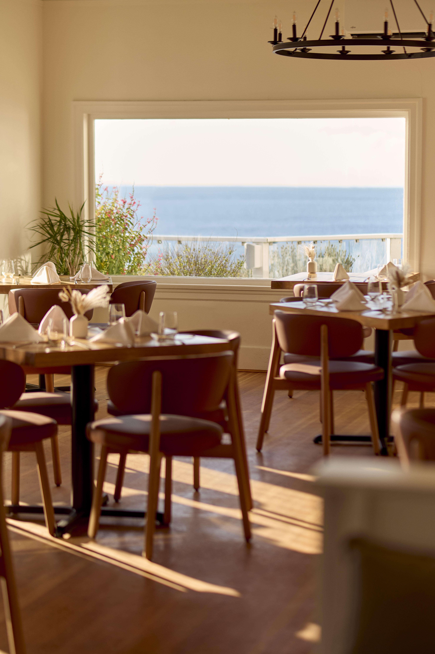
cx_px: 218
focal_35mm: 85
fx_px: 1543
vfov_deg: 23.9
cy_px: 327
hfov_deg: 16.1
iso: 125
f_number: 2.2
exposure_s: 1/1000
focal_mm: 85
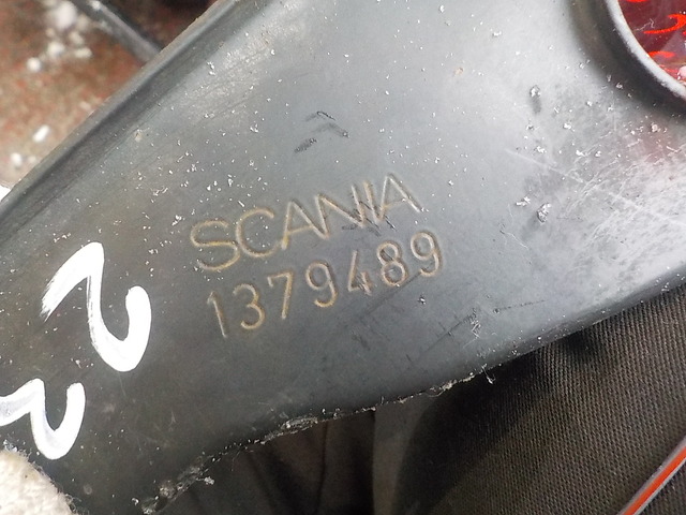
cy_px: 258
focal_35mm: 30
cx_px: 343
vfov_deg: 46.8
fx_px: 595
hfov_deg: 60.0
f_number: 3.3
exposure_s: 1/50
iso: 800
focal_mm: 4.1
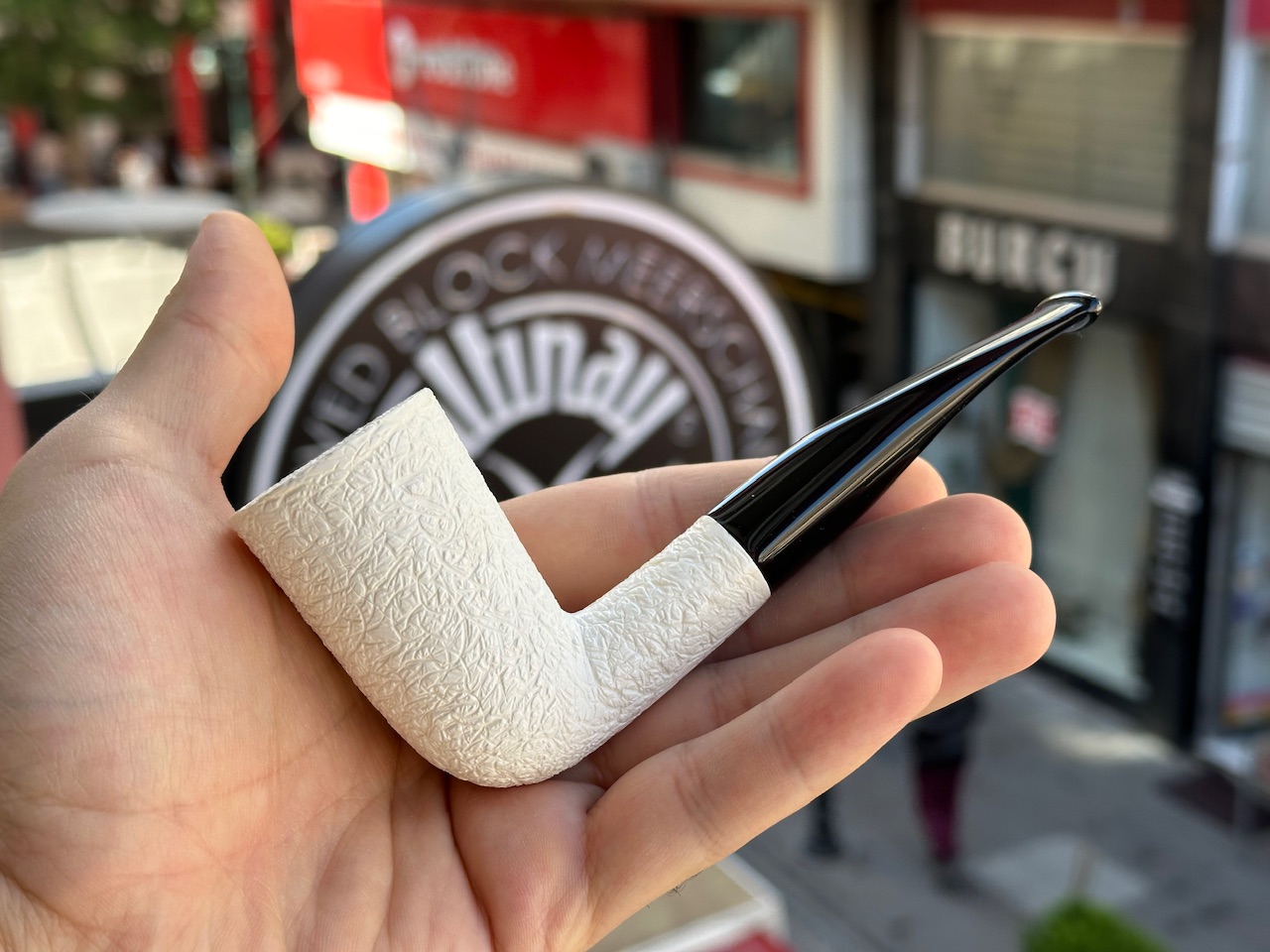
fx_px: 1761
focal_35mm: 48
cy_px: 476
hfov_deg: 39.7
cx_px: 635
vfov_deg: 30.3
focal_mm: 6.86
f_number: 1.78
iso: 64
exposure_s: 1/478
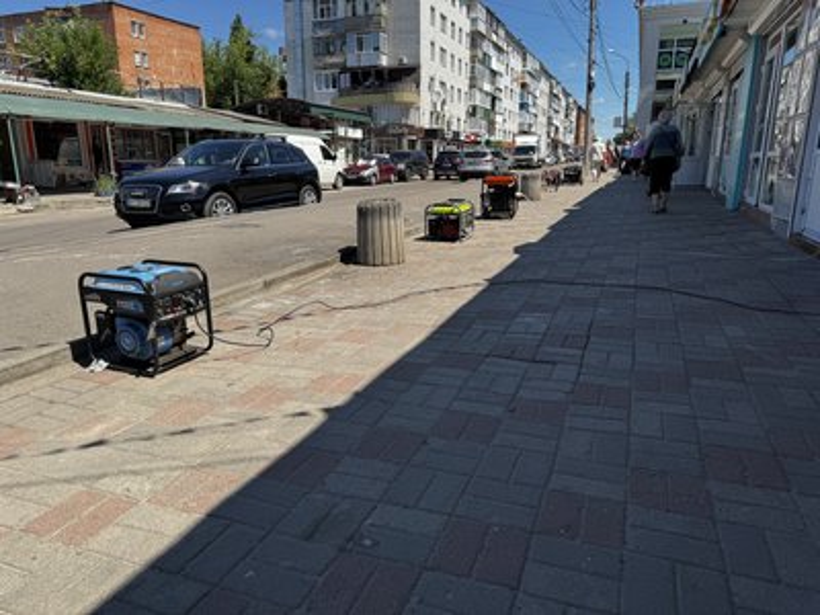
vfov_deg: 56.8
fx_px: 569
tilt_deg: -15.0
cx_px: 410
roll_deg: -1.0
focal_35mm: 24
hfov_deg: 71.6
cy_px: 308
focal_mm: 6.76
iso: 80
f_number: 1.78
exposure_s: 1/3413
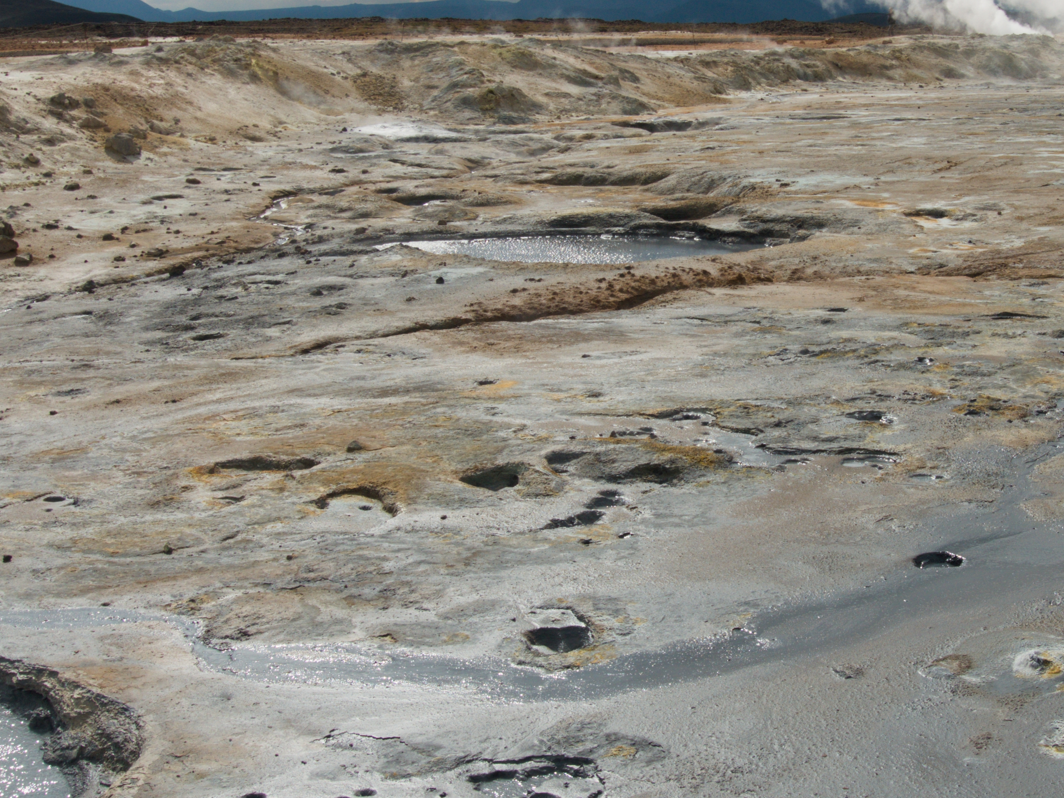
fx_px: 1598
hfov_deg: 36.3
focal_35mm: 52
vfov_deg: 27.9
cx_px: 731
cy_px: 301
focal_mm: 8.8
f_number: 5.6
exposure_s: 1/160
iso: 125
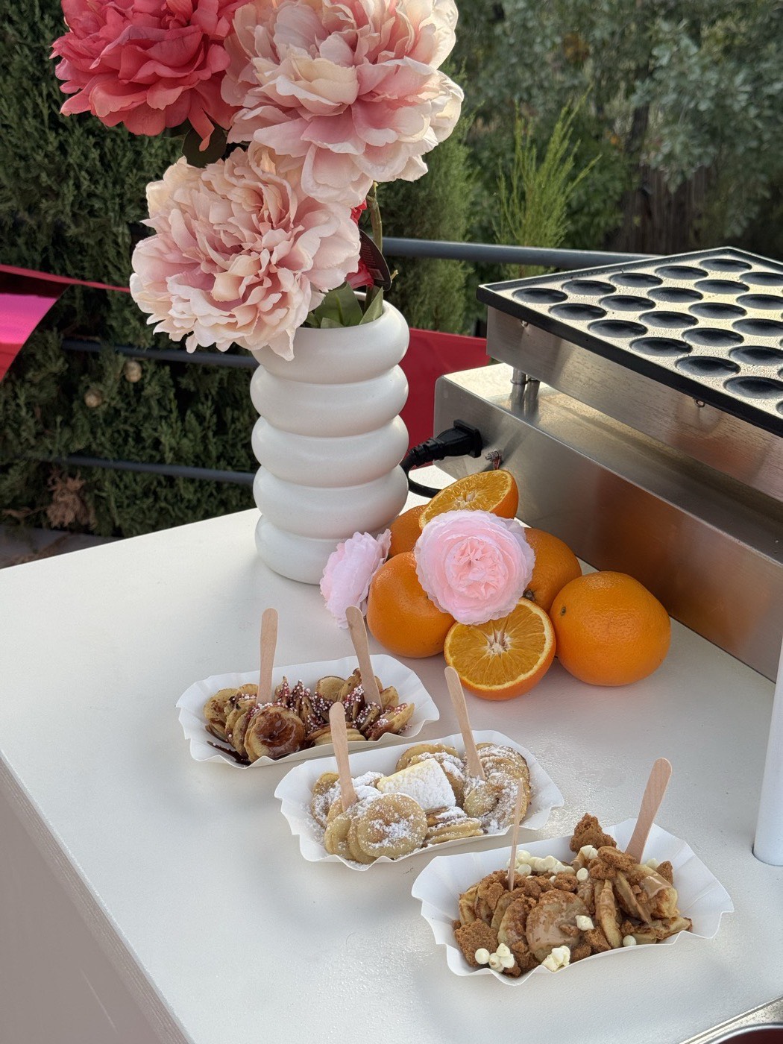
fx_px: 1448
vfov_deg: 39.7
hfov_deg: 30.3
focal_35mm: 48
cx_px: 392
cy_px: 522
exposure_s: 1/204
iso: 64
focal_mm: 6.76
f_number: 1.78
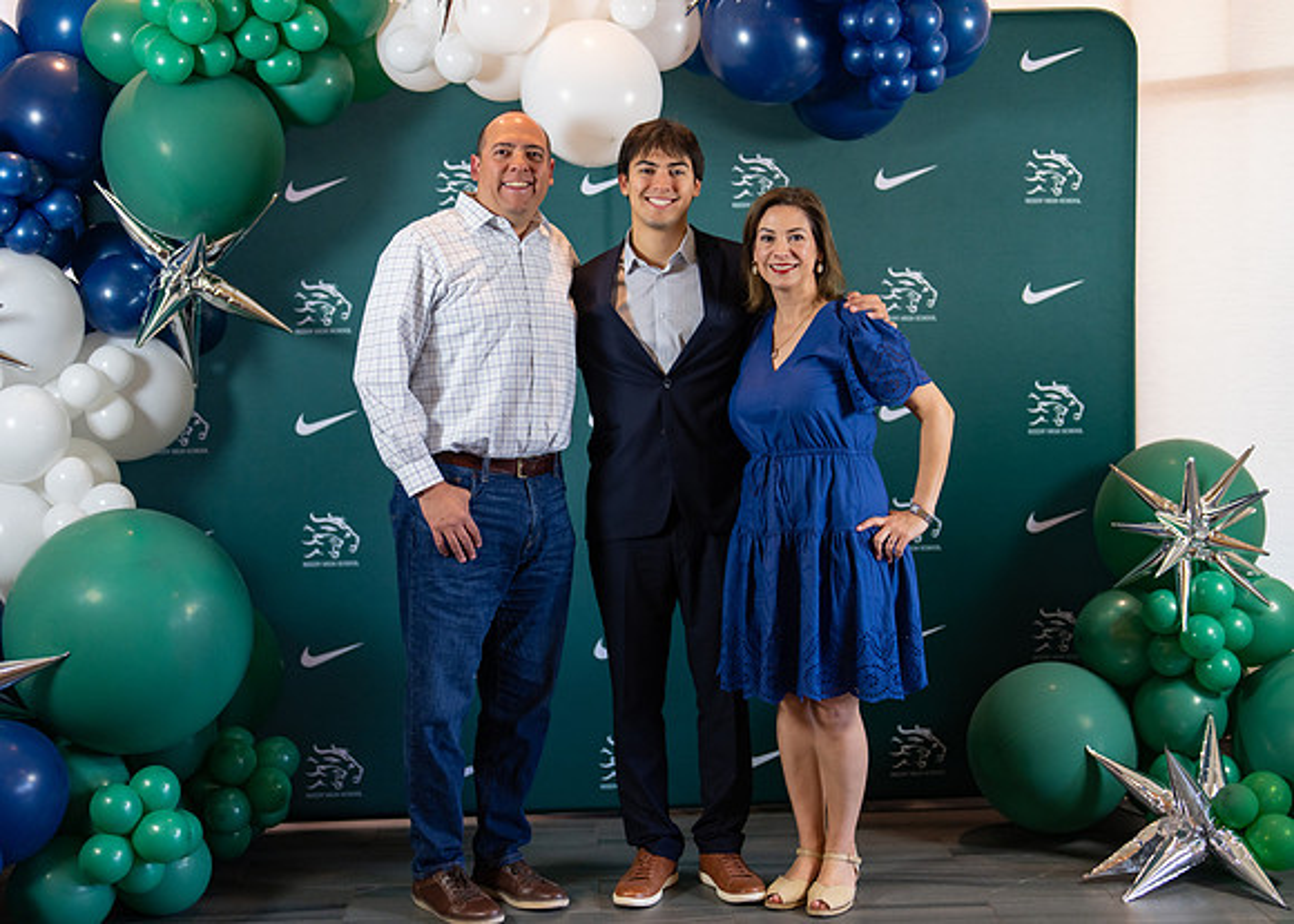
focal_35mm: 55
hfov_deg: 35.6
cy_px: 462
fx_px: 2016
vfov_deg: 25.8
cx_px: 643
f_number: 1.2
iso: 500
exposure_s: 1/400
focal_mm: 50
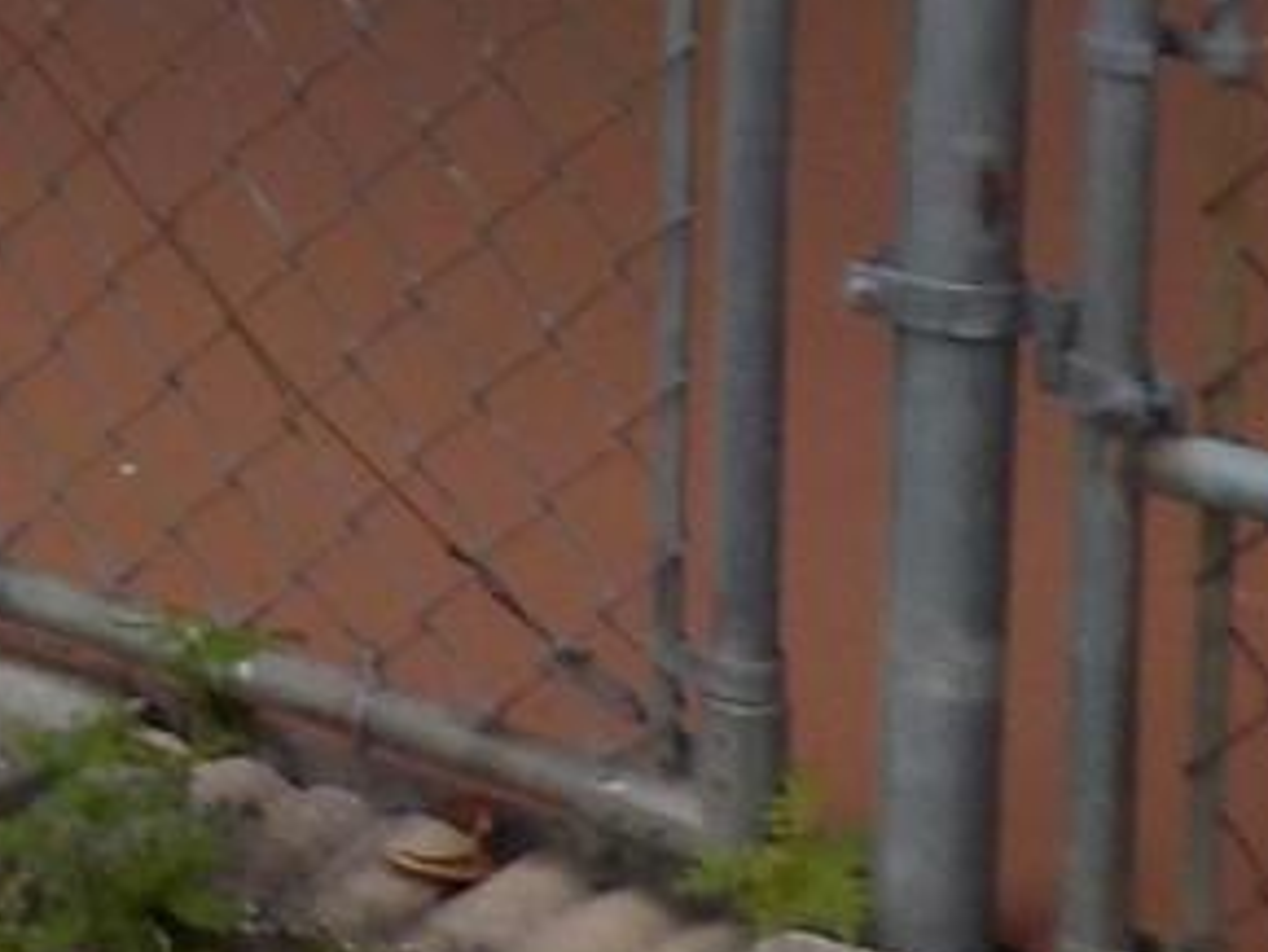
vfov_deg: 8.3
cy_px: -1268
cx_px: -1264
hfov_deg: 10.9
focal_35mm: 166
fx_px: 6083
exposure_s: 1/100
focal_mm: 4.1
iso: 125
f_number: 3.3
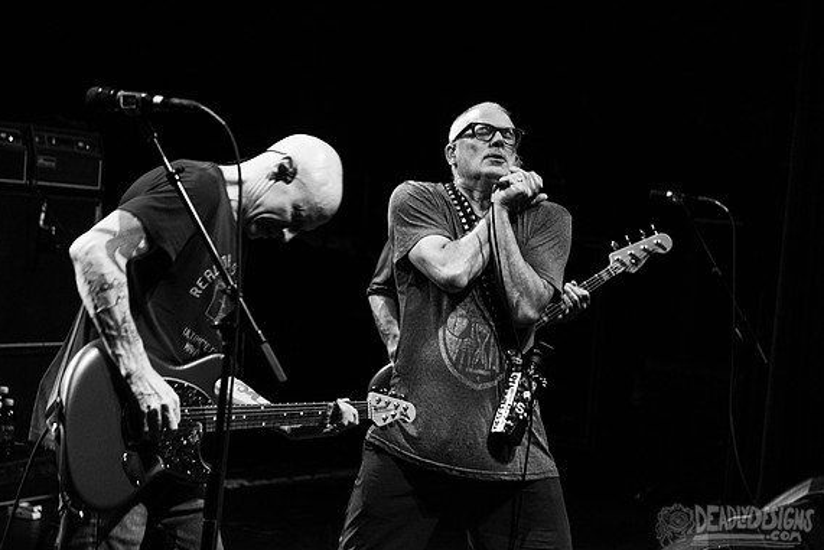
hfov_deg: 20.8
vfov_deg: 13.9
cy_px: 171
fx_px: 2244
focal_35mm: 98
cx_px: 339
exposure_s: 1/125
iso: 3200
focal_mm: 70
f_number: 3.2
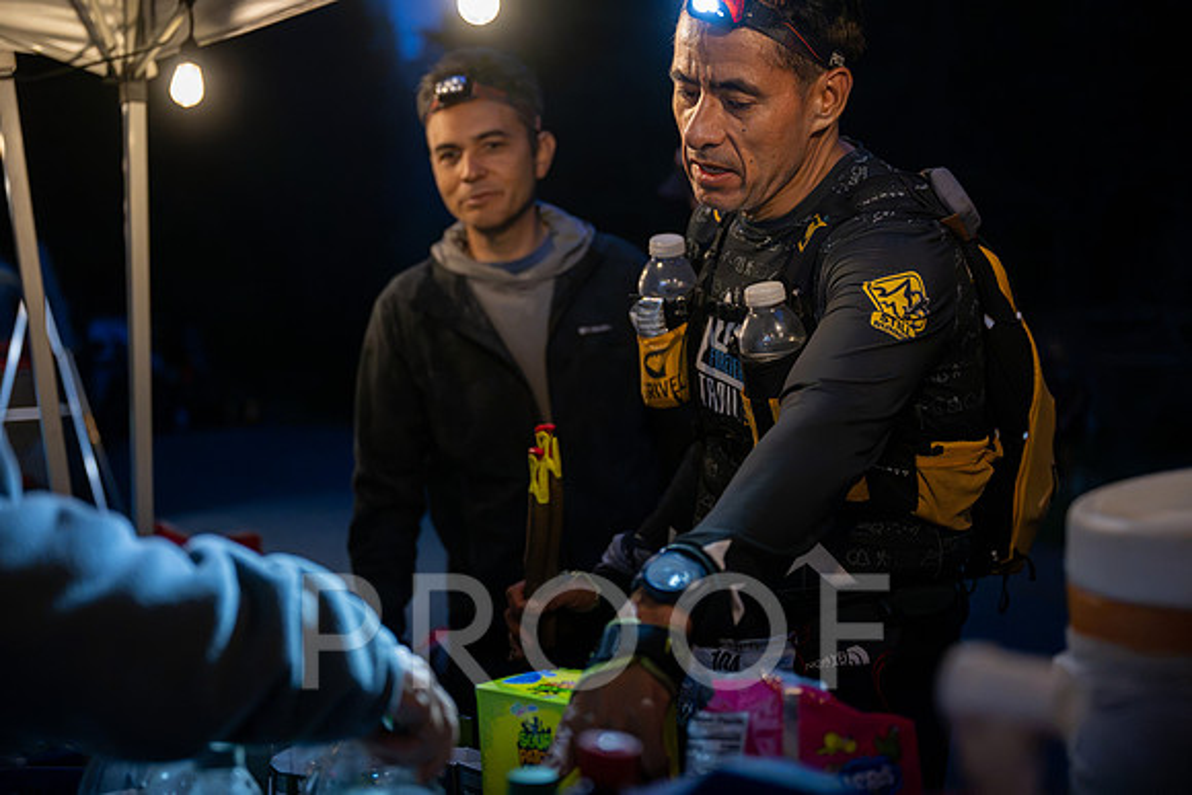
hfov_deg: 40.3
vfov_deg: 27.5
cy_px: 398
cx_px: 596
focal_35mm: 49
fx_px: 1623
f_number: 2.8
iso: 10000
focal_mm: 49
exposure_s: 1/320
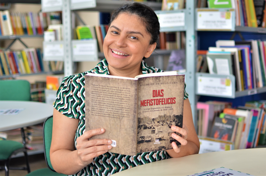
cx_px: 133
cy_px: 88
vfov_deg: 25.6
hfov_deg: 37.9
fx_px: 387
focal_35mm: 52
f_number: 1.8
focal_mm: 35
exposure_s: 1/160
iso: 320
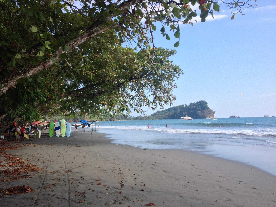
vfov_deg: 40.7
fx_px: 279
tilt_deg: +0.0
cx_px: 138
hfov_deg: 52.6
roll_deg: +1.3
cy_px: 104
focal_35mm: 35
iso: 50
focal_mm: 4.28
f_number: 2.4
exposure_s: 1/1126
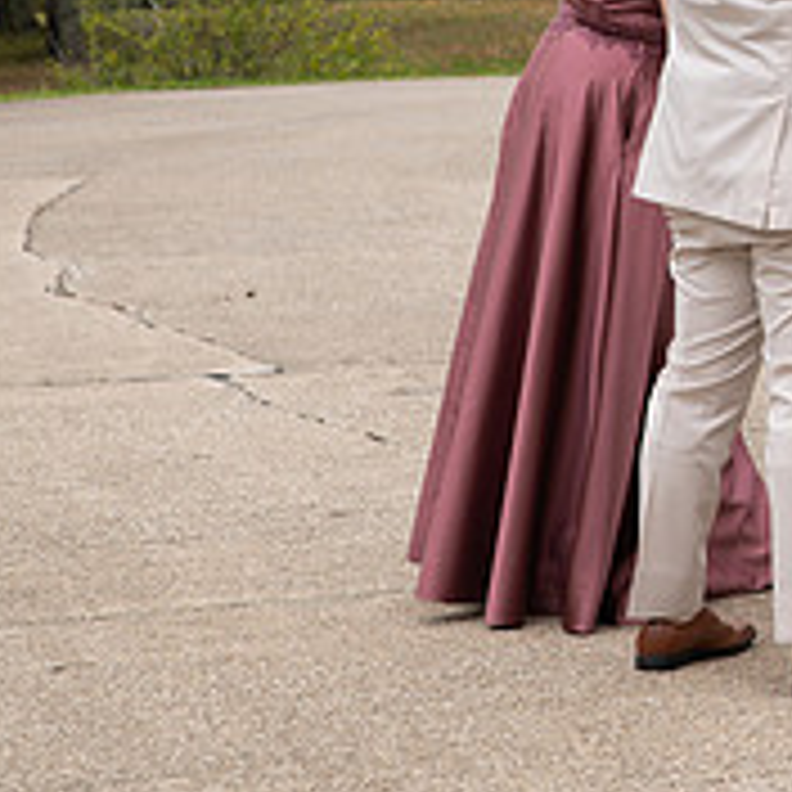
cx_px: 1238
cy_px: 53
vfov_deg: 9.1
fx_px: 4970
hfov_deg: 8.9
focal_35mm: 192
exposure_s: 1/320
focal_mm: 65
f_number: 4.5
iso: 320
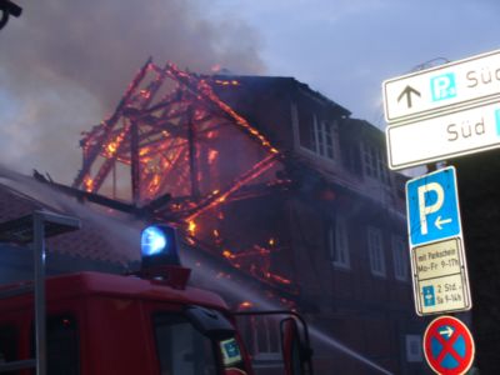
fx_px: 693
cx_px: 250
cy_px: 188
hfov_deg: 39.7
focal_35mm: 48
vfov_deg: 30.3
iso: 100
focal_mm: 7.9
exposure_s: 1/30
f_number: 3
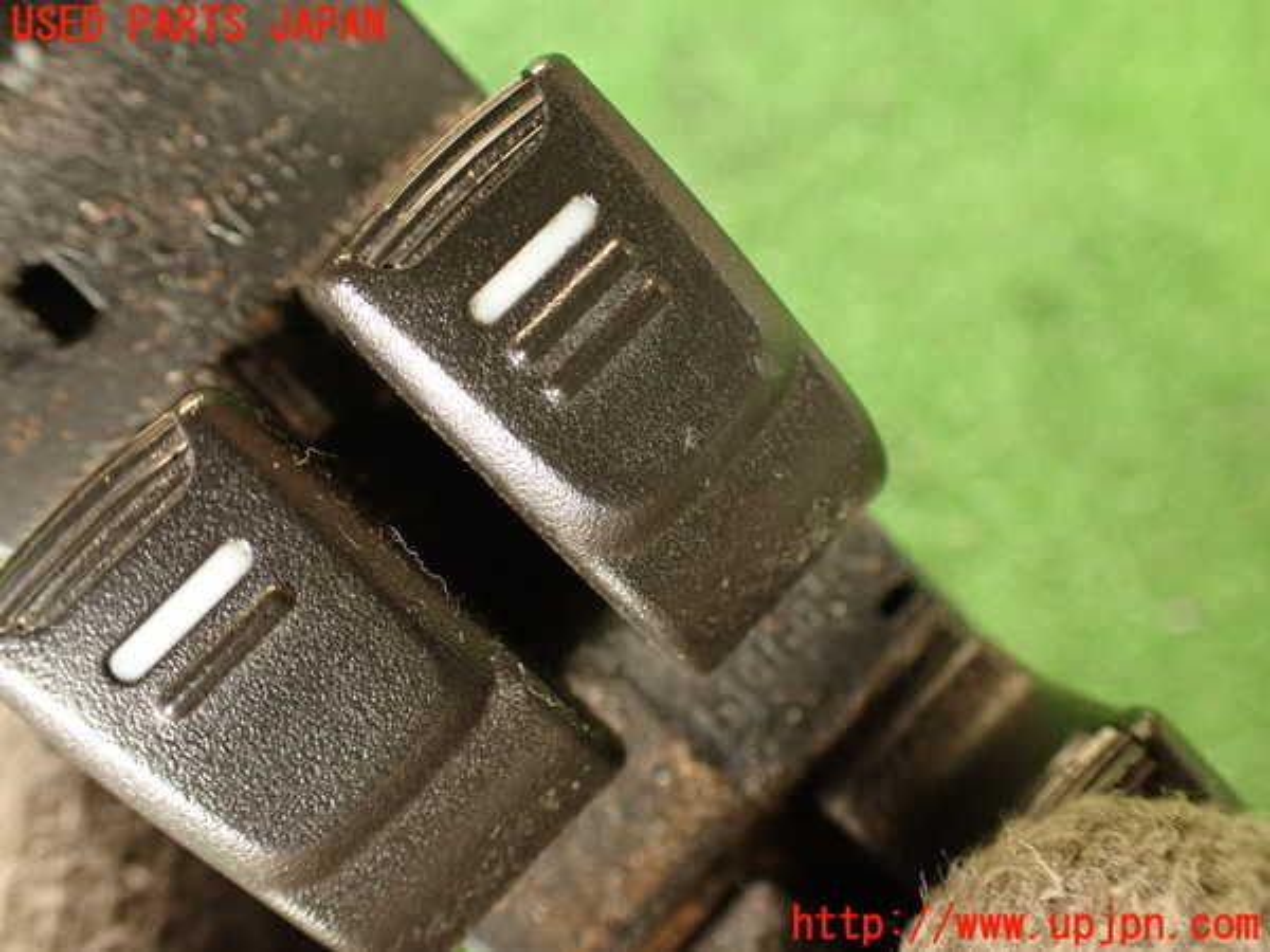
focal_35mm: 32
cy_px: 476
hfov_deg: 56.8
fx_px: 1174
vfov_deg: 44.2
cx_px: 635
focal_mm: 5.79
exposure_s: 1/30
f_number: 2.4
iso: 400
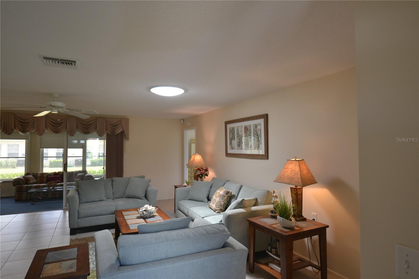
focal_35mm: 21
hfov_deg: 81.2
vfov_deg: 59.5
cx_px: 210
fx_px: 244
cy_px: 140
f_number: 4
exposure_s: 1/60
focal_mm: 14
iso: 560
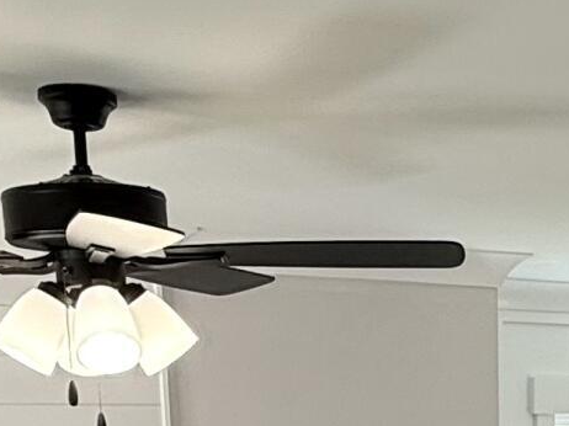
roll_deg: +0.9
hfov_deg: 21.1
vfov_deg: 14.0
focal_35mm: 91
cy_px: 810
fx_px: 1495
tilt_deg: -12.8
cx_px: 511
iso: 80
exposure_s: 1/120
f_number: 2.2
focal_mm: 2.22
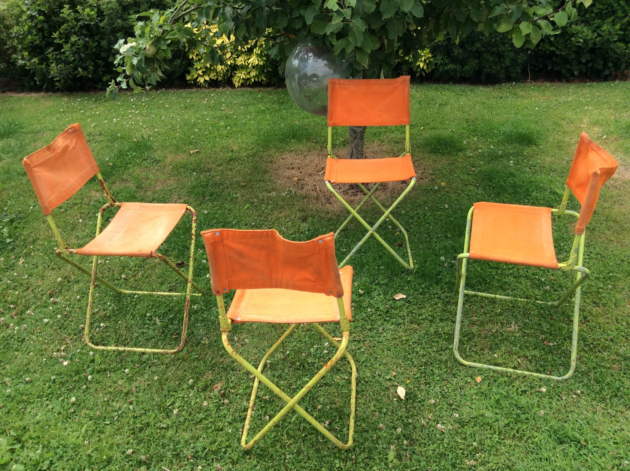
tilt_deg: -29.6
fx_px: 582
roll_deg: +6.0
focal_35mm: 32
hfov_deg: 56.9
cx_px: 315
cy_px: 236
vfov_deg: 44.1
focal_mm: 3.3
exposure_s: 1/615
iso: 32
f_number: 2.4
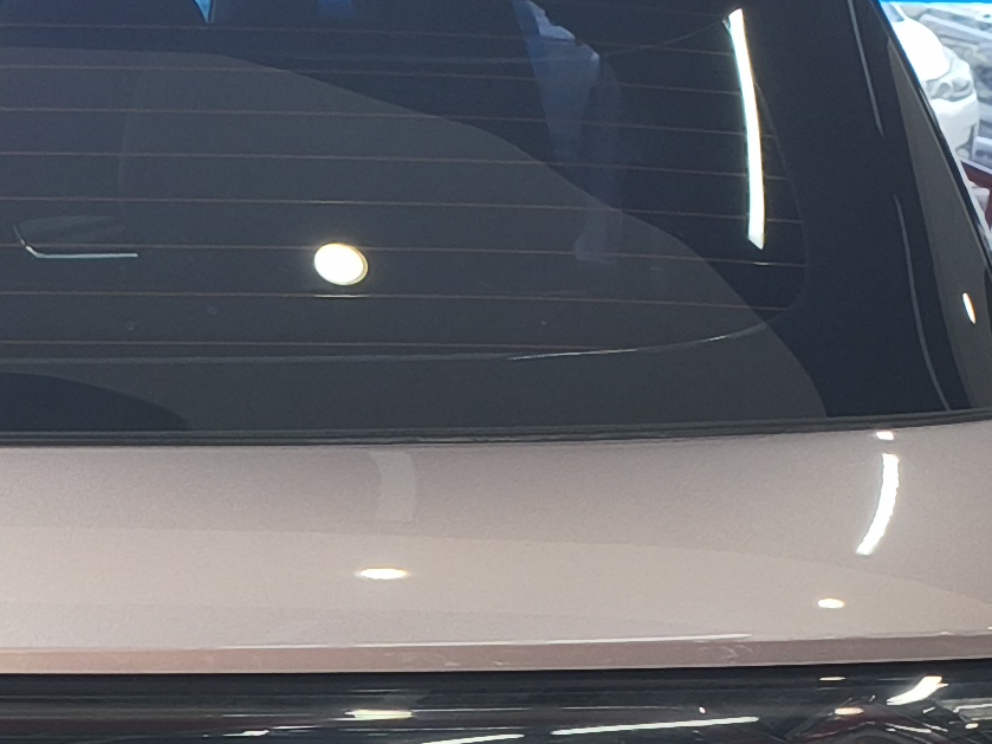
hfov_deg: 14.7
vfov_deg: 11.4
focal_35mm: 127
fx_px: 3639
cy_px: 950
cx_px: -383
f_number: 1.5
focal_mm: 4.94
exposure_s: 1/100
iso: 64
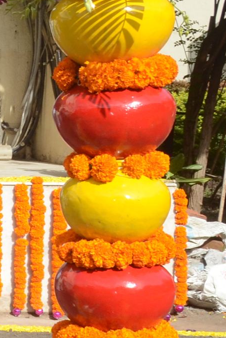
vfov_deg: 10.8
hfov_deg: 6.3
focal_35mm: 191
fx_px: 1792
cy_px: 115
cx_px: -588
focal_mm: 25
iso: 250
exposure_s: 1/200
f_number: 11
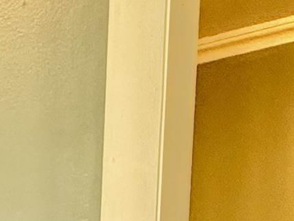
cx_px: -196
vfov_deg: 12.0
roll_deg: -0.9
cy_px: 523
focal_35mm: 100
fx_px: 850
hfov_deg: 17.0
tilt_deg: -4.0
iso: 200
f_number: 2.2
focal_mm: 2.22
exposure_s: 1/60
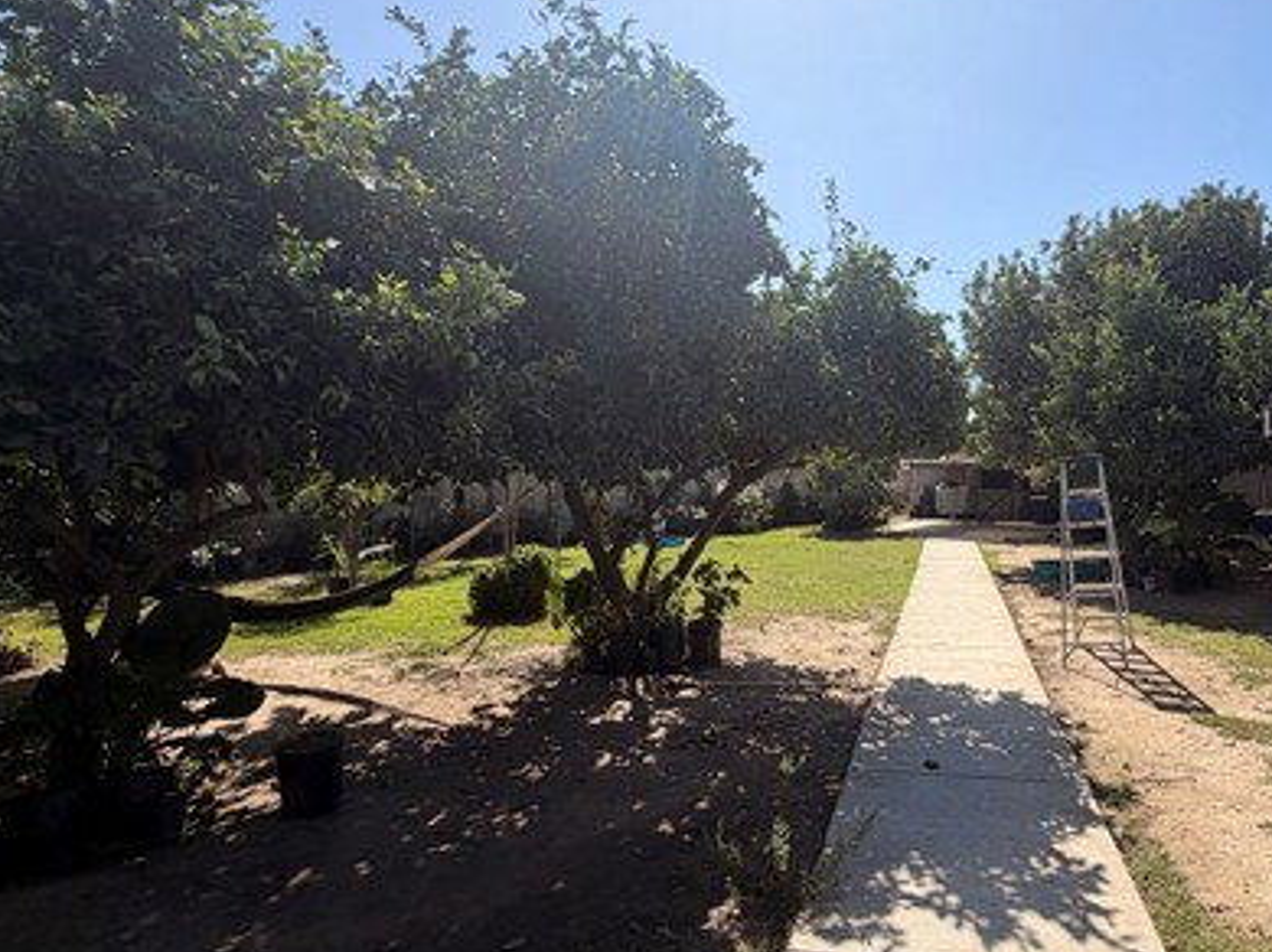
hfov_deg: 71.6
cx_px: 855
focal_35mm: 23
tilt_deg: -1.3
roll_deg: -1.1
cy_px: 499
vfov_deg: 58.8
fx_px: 845
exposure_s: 1/876
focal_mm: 2.22
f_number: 2.2
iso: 20
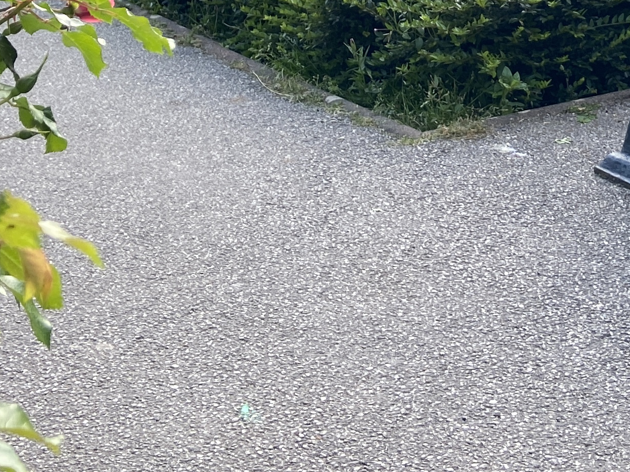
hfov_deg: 22.8
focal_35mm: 85
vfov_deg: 16.2
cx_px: 467
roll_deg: -0.2
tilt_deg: -4.0
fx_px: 1547
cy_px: -185
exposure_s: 1/194
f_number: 1.8
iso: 32
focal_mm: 4.25
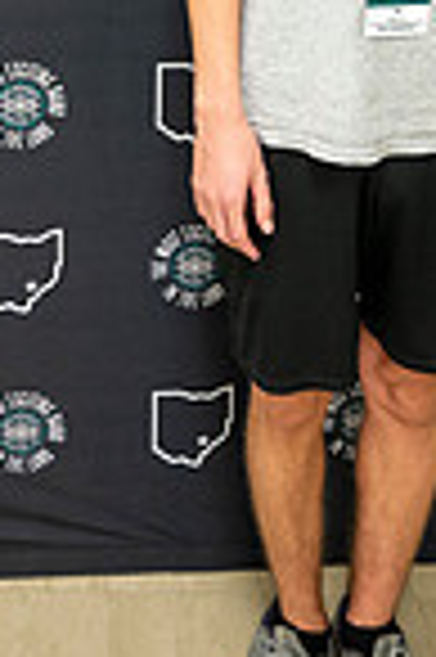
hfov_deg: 18.3
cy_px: -252
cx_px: 130
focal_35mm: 74
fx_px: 1347
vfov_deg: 23.4
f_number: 4
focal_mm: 24
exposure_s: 1/60
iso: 1250
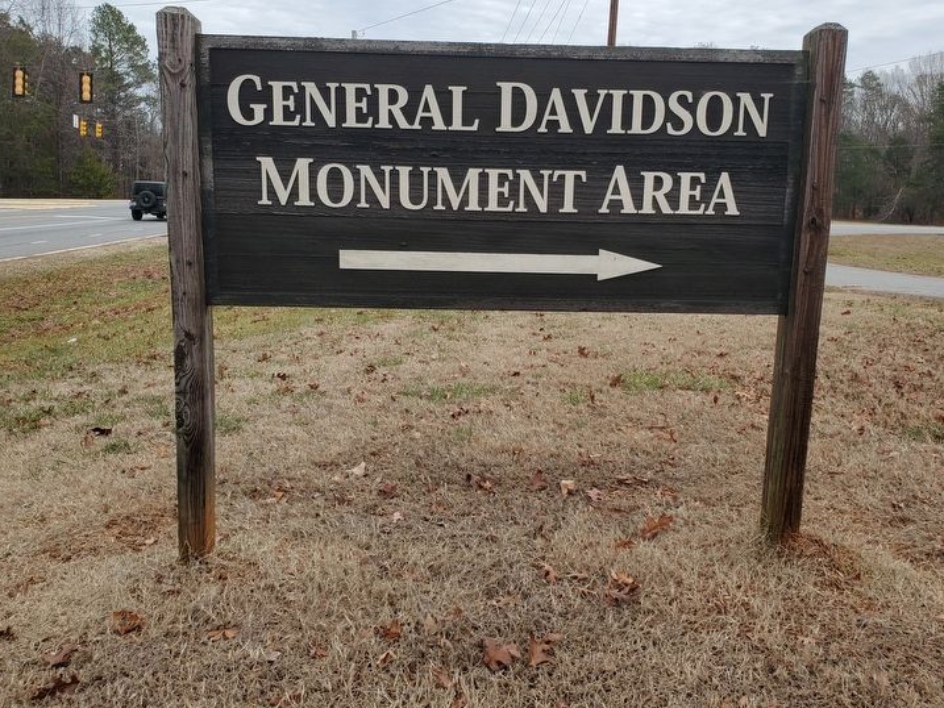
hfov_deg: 61.6
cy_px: 330
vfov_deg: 48.2
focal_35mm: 29
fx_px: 791
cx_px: 494
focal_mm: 4.3
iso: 50
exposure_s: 1/770
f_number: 2.4
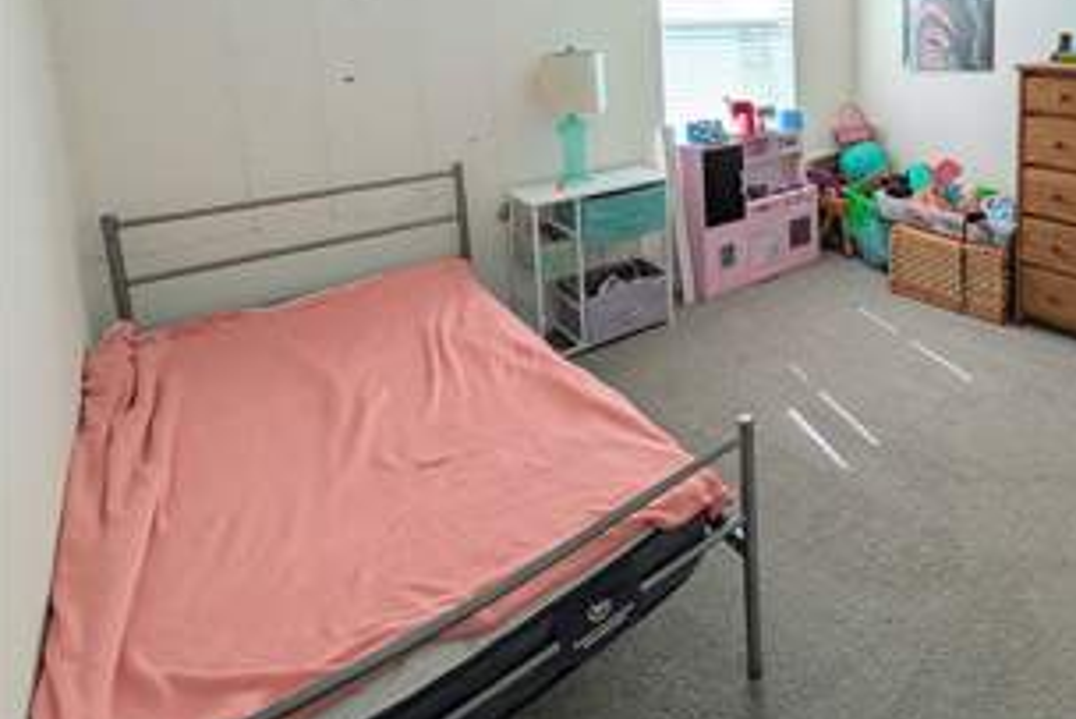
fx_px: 688
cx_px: 835
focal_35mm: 23
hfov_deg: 69.8
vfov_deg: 50.2
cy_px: 99
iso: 46
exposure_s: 1/159
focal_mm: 1.85
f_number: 2.2
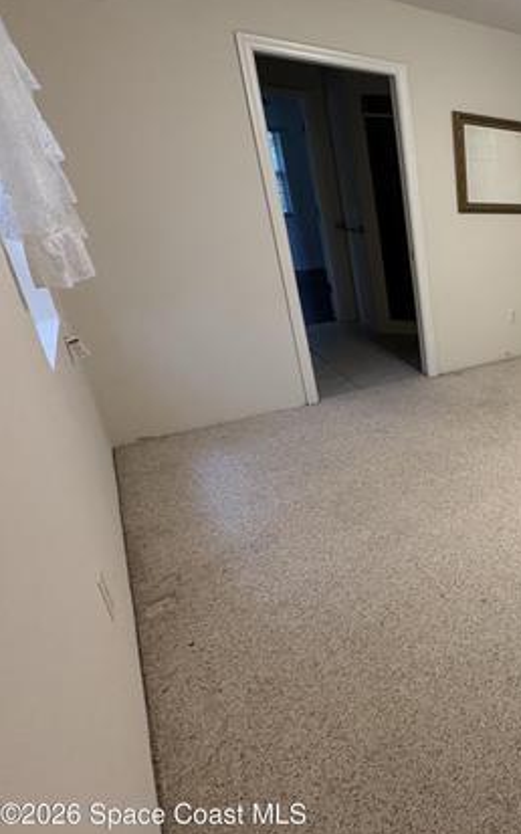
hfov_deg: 37.7
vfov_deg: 76.9
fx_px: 523
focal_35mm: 23
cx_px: 644
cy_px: 374
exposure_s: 1/60
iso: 250
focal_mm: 2.22
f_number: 2.2
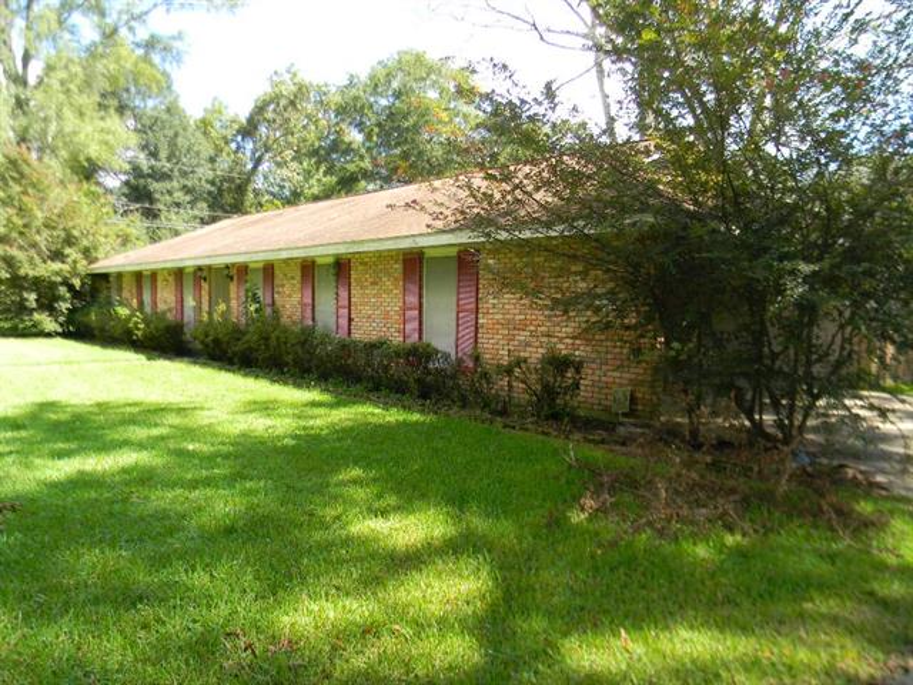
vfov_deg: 49.7
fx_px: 739
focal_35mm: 28
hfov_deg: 63.4
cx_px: 456
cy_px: 342
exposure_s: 1/120
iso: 80
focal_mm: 5
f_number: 3.5
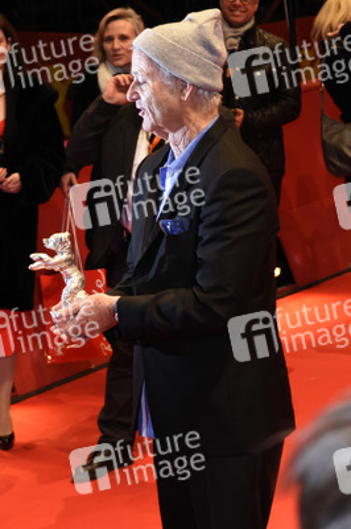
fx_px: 1209
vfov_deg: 24.6
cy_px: 264
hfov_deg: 16.5
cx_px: 176
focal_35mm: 82
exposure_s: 1/125
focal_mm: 55
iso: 1250
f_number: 5
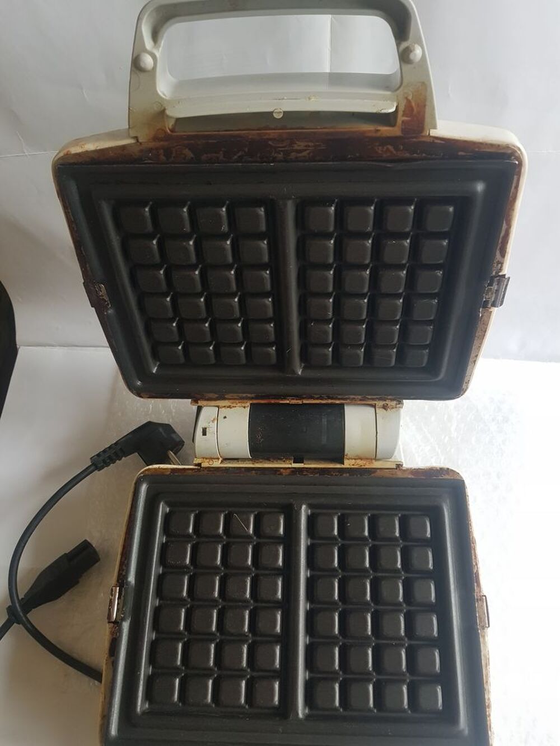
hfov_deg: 53.1
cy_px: 373
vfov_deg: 67.3
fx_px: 561
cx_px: 280
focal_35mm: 26
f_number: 1.7
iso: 200
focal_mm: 4.2
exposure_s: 1/29
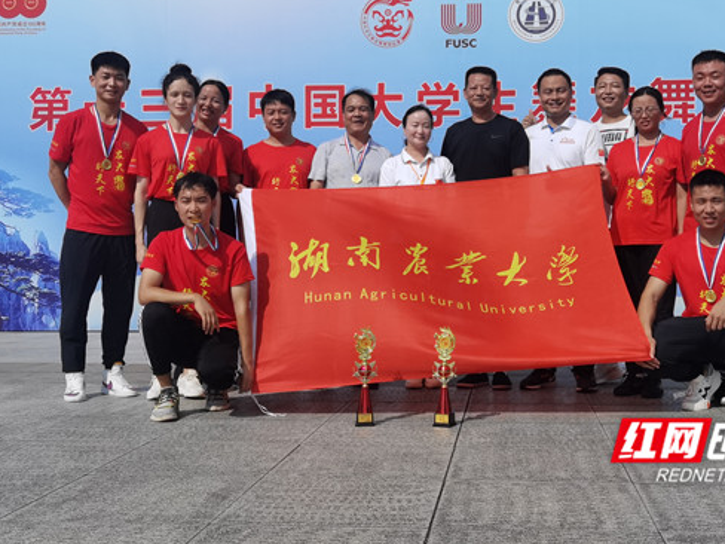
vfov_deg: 30.2
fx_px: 1005
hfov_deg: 39.5
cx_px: 428
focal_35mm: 48
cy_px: 217
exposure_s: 1/10638
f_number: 1.9
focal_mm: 6.71
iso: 50
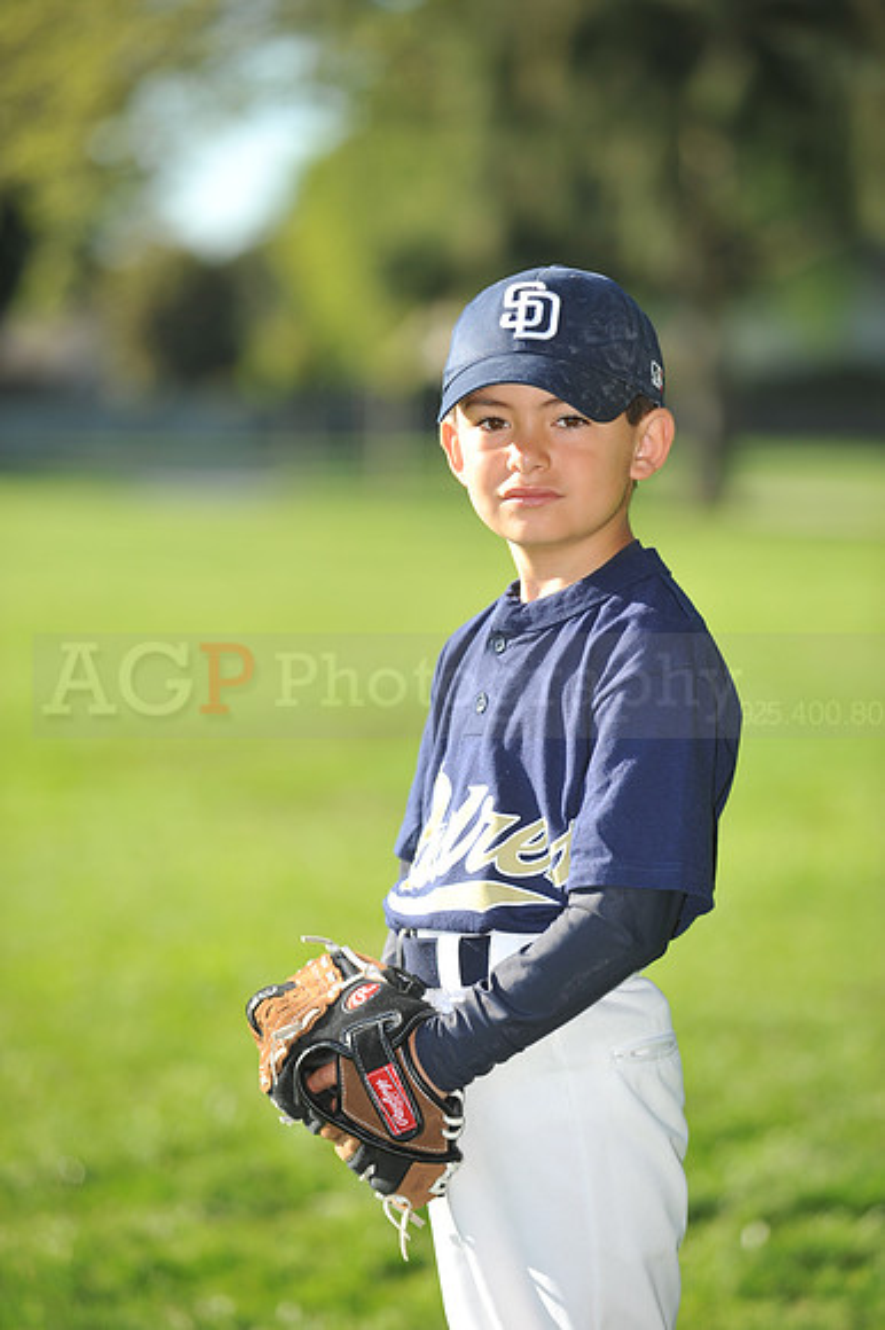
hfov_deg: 8.3
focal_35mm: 165
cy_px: 665
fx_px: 6091
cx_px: 442
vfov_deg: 12.5
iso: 200
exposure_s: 1/800
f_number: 4
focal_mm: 165
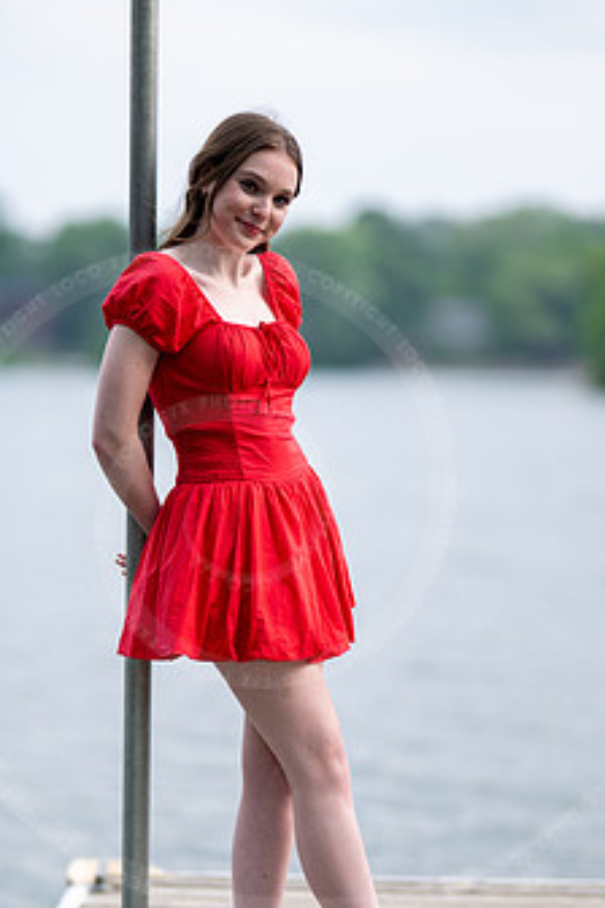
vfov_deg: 17.9
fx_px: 2874
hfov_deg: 12.0
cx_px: 270
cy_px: 573
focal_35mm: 114
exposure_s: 1/200
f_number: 1.2
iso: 80
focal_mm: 85
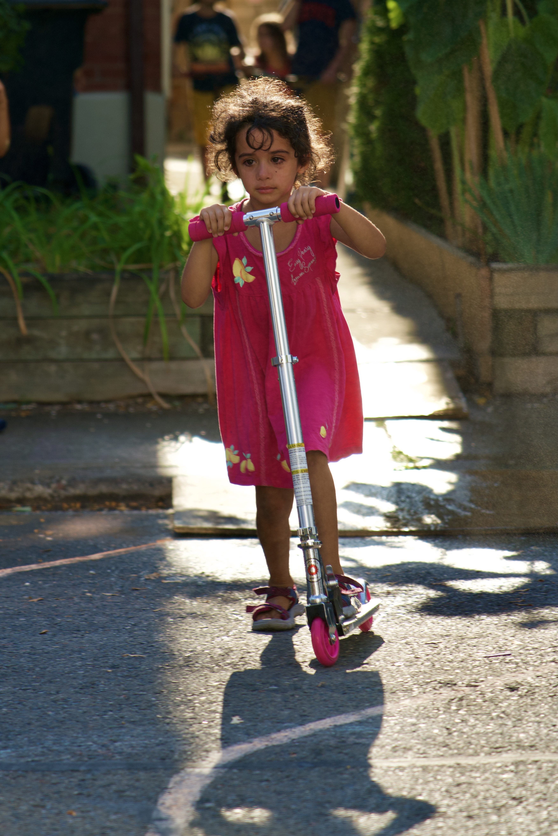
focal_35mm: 105
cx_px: 279
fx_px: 2440
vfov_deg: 19.5
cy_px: 418
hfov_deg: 13.0
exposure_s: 1/250
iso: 160
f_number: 4
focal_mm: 105
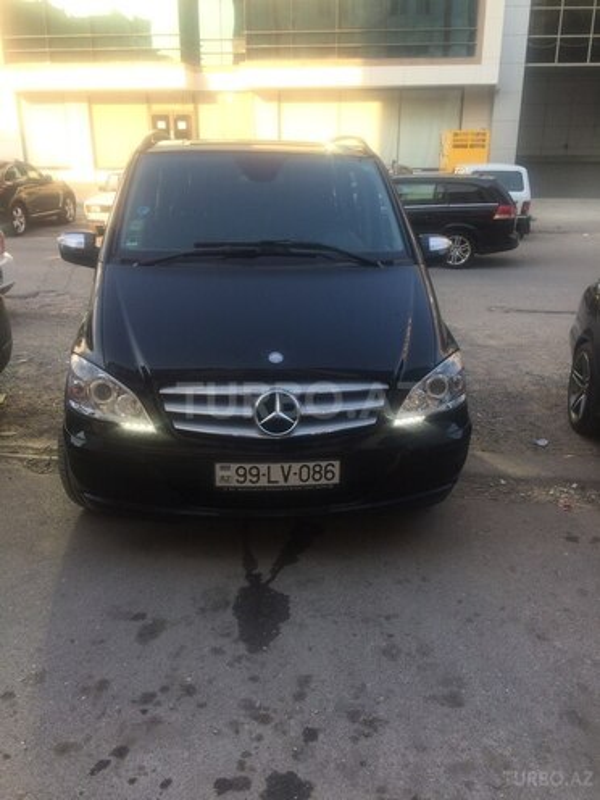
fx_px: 670
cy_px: 400
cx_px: 300
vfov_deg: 61.7
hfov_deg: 48.2
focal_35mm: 29
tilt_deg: -21.4
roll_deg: -0.3
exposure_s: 1/297
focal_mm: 4.15
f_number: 2.2
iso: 32
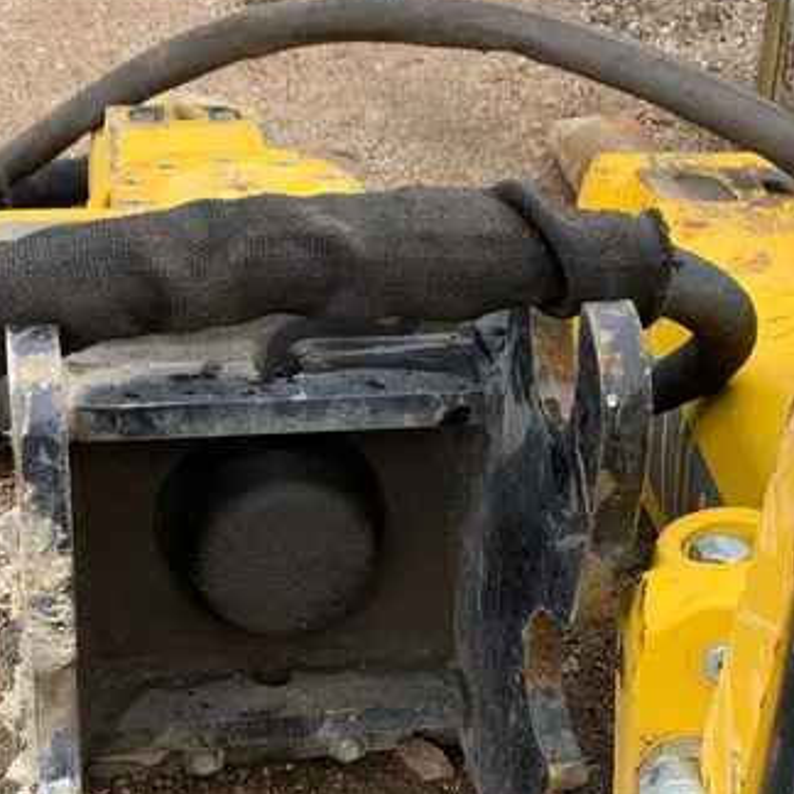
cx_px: 294
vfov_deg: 32.4
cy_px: 548
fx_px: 1349
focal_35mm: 52
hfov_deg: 32.6
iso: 25
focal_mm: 4.25
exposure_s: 1/354
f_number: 1.8
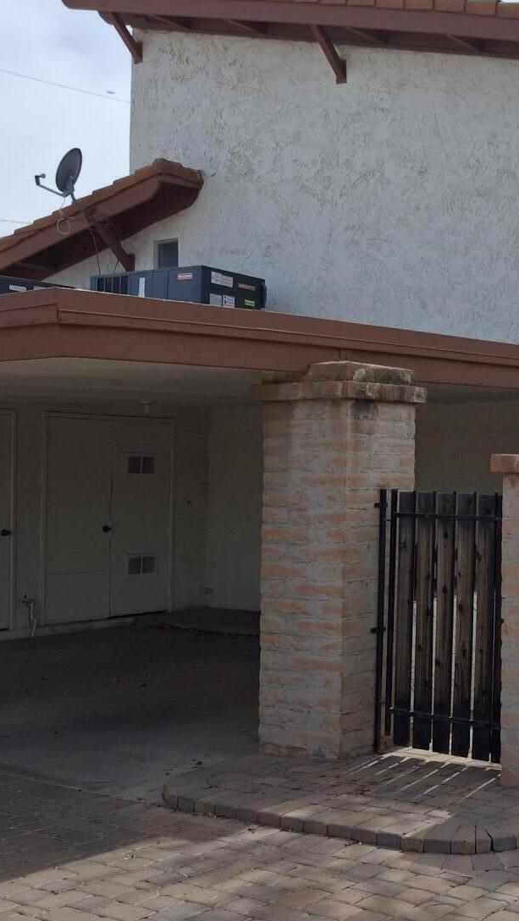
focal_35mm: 50
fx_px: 1223
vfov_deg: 41.3
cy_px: 453
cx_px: 561
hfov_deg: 22.7
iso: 25
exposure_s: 1/2070
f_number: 1.8
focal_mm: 4.69
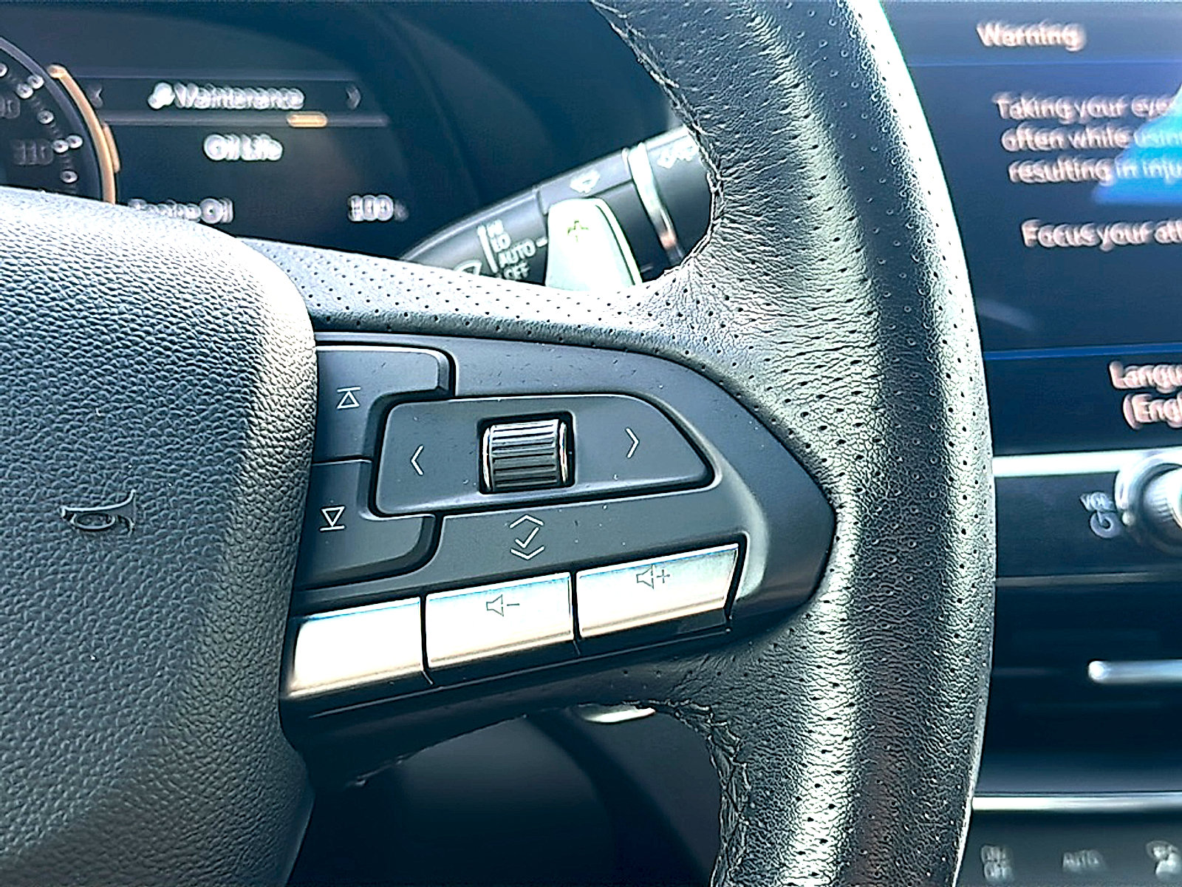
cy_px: 444
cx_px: 591
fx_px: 1434
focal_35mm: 42
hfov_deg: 44.8
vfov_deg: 34.3
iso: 64
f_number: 1.78
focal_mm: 6.86
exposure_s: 1/104
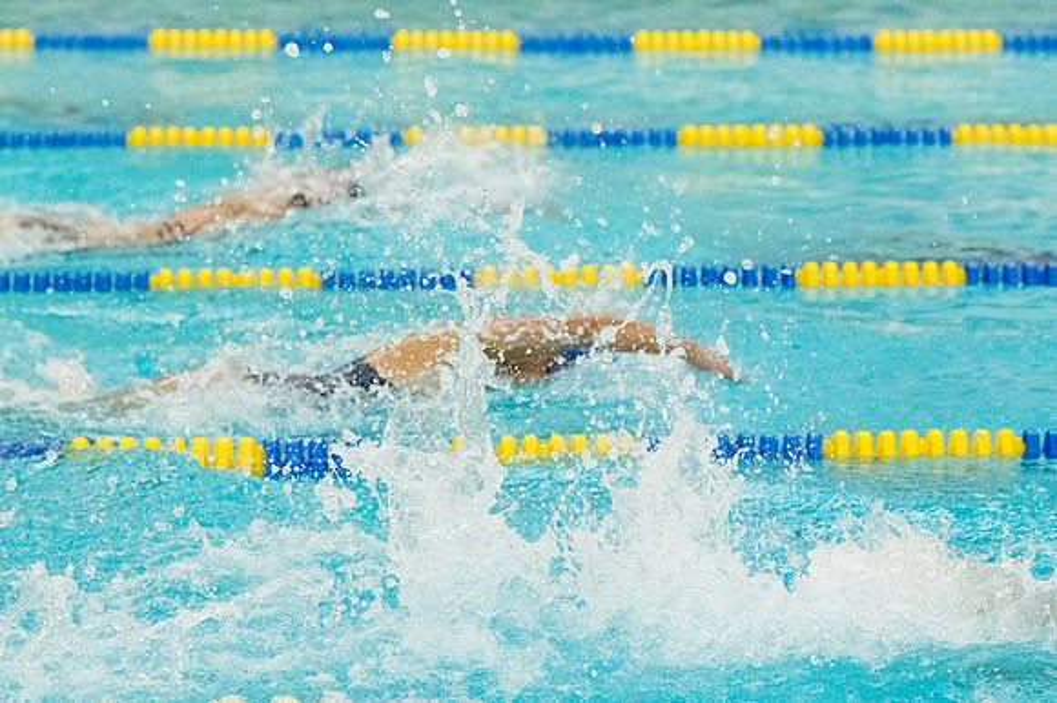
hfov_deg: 9.5
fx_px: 6367
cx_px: 528
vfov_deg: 6.3
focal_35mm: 217
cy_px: 352
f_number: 4.5
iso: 8000
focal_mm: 145
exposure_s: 1/1250
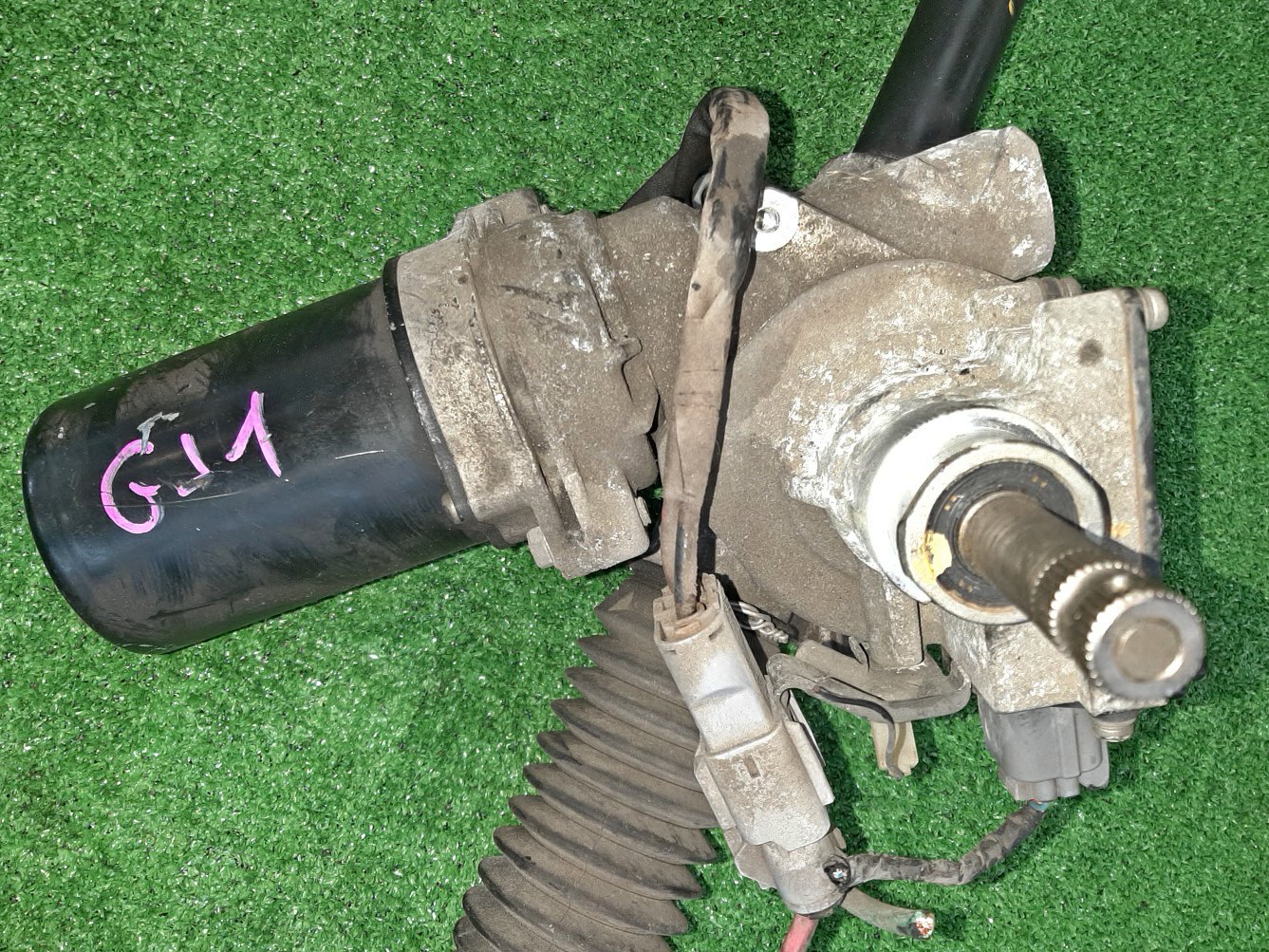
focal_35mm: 28
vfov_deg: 49.7
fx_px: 1027
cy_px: 466
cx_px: 645
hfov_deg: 63.4
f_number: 1.7
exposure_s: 1/33
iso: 173
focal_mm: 3.93
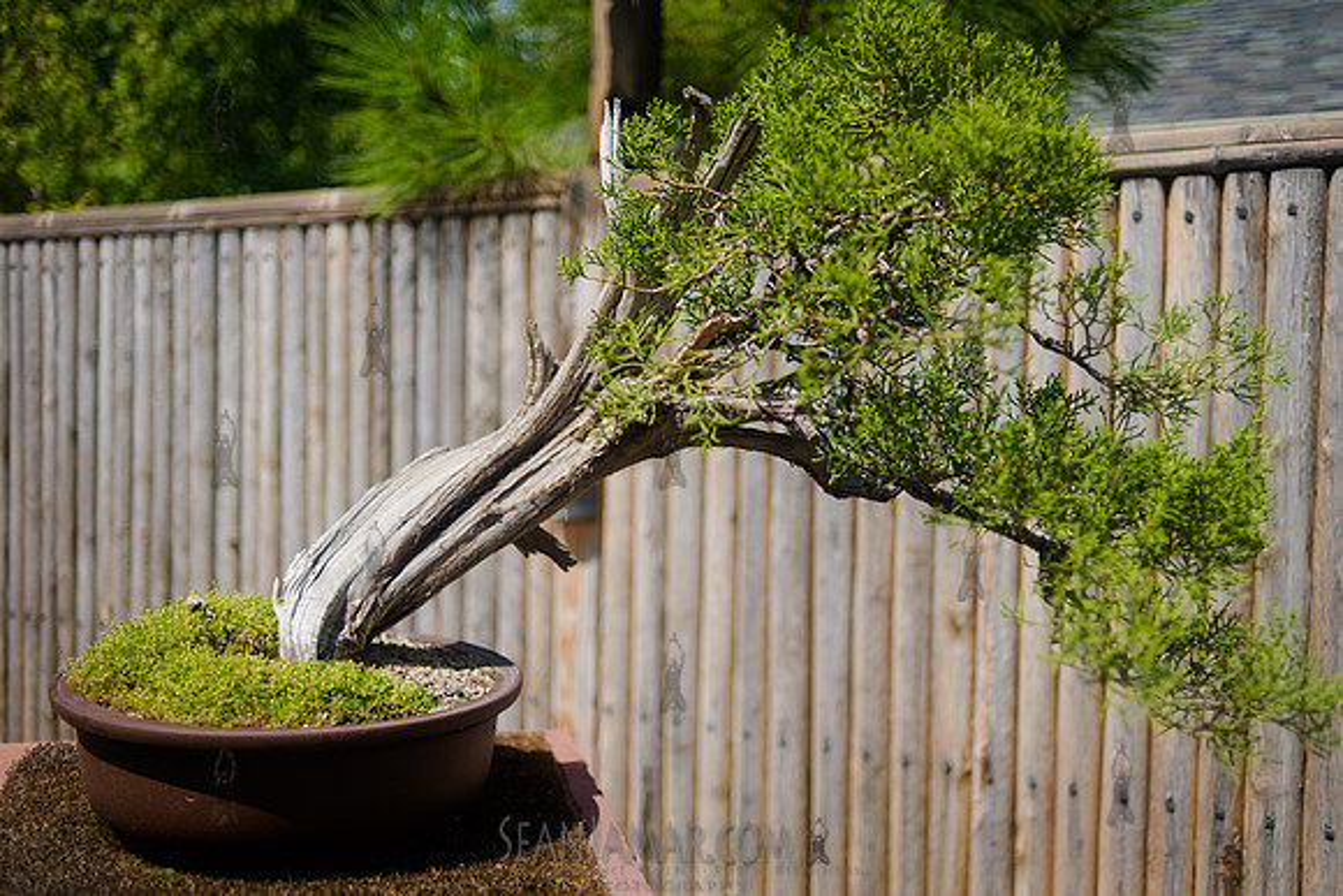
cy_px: 448
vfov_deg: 37.9
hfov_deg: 54.4
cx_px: 672
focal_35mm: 35
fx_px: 1306
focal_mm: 35
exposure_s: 1/2500
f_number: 2
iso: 100
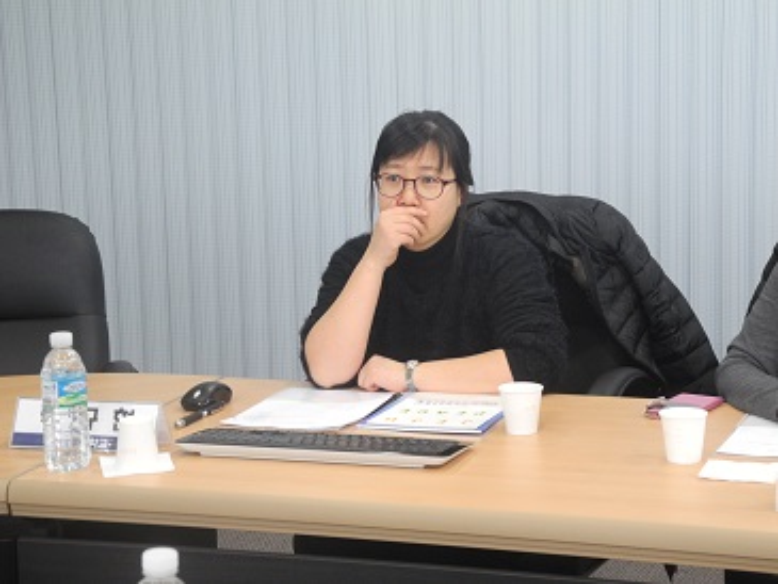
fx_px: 2113
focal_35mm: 94
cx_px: 389
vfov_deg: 15.7
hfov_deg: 20.9
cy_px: 292
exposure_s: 1/14.2
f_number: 4.5
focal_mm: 20.1
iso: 400
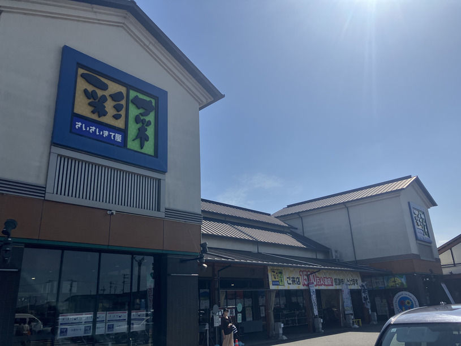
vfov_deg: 49.7
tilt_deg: +21.0
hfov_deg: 63.5
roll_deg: +3.4
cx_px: 230
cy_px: 173
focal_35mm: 28
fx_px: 373
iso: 32
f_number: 1.8
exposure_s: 1/6098
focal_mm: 3.99
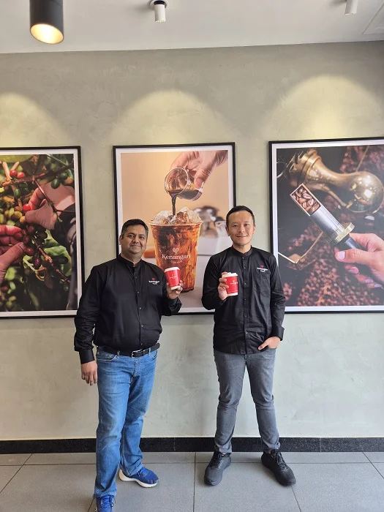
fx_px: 340
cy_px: 256
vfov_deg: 73.9
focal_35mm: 23
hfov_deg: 58.9
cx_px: 192
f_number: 1.8
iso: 40
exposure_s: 1/100
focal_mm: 5.4
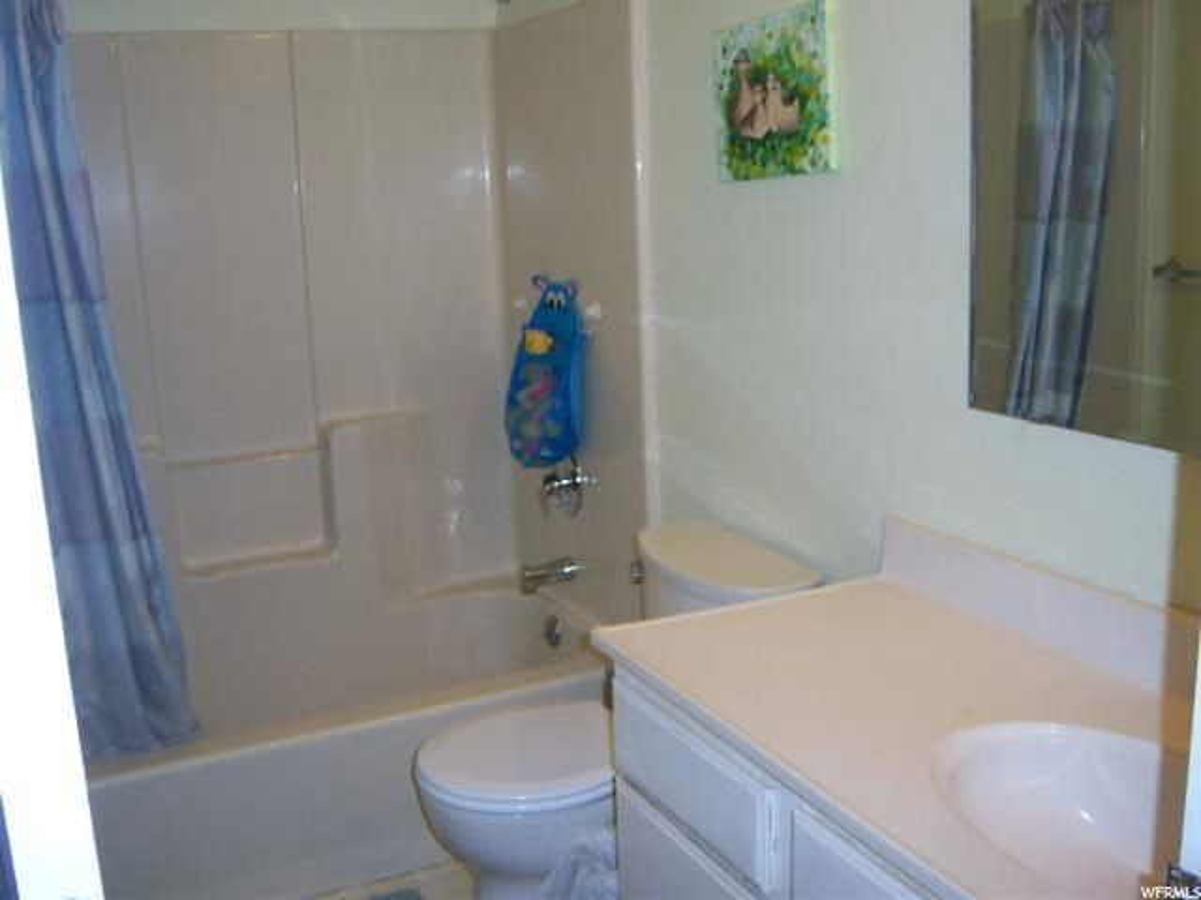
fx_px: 1249
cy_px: 450
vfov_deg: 39.7
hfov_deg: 51.4
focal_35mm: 36
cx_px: 600
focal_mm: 7.5
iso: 80
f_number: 2.8
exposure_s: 1/60
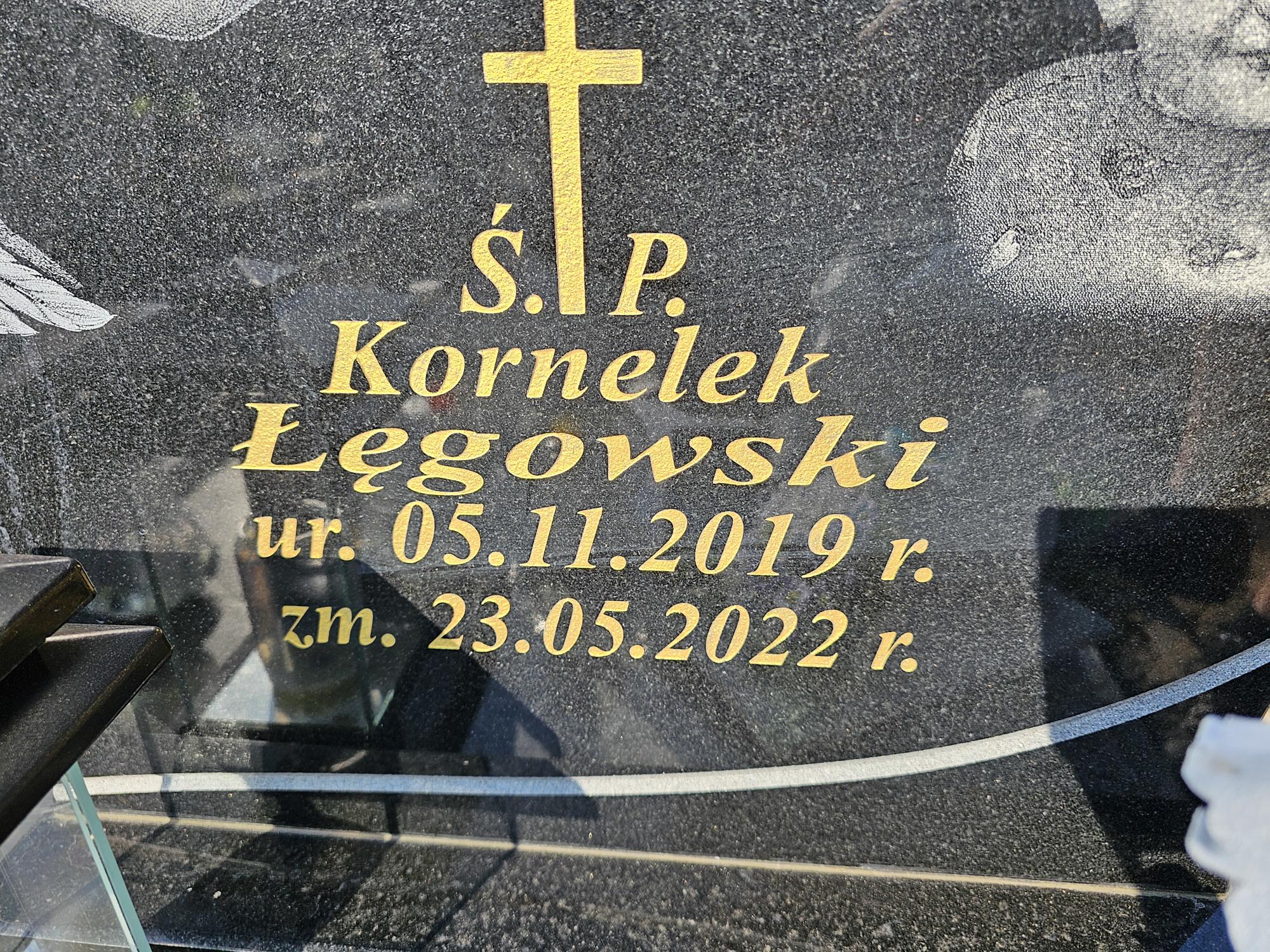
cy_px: 476
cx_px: 635
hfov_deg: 73.9
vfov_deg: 58.9
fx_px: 844
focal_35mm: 23
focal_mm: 6.3
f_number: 1.7
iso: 10
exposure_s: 1/382
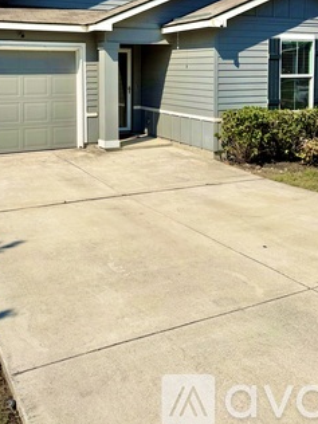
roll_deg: -0.1
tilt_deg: -2.5
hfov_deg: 37.6
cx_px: 127
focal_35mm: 38
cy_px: 93
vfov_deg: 46.7
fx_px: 465
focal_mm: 6.76
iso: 80
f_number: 1.78
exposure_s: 1/11905
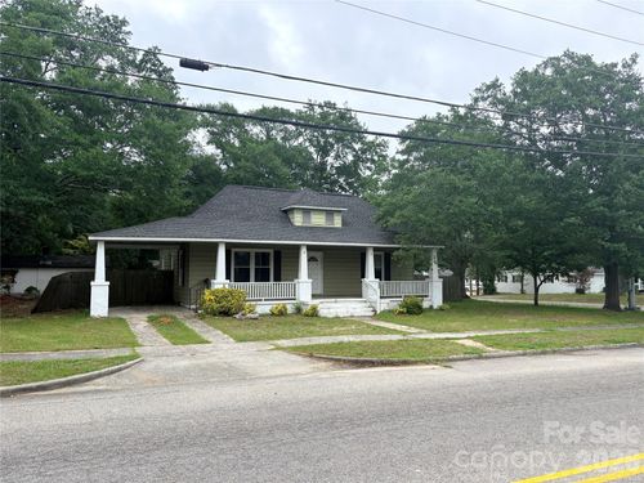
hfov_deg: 67.3
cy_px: 242
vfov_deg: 53.1
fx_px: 484
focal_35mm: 26
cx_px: 322
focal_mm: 5.96
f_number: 1.6
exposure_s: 1/1751
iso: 50
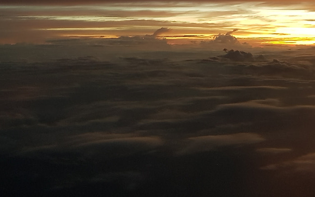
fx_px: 541
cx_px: 173
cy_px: -9
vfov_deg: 19.9
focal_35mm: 63
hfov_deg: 32.5
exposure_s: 1/17
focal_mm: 4.2
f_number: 1.7
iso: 200
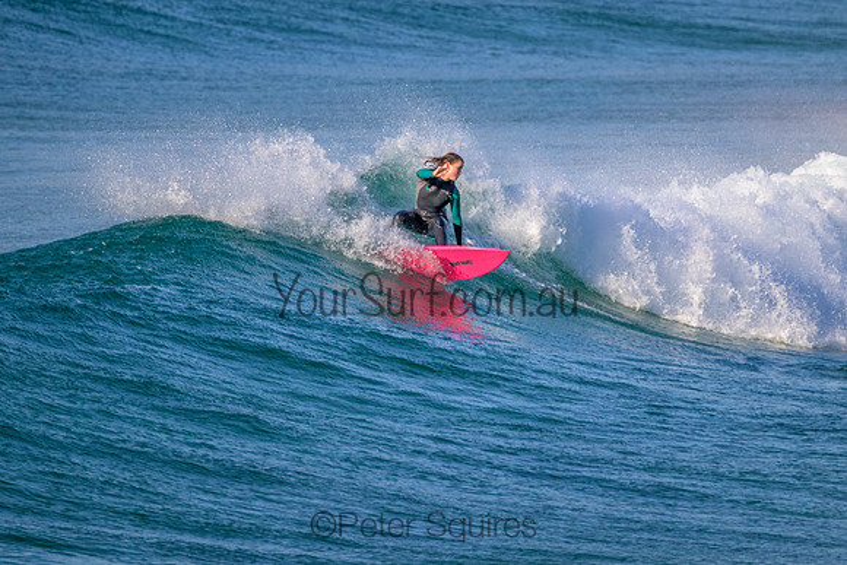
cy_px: 272
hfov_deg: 2.3
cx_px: 438
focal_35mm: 898
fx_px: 21142
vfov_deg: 1.5
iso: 1600
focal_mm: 800
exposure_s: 1/2000
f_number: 11
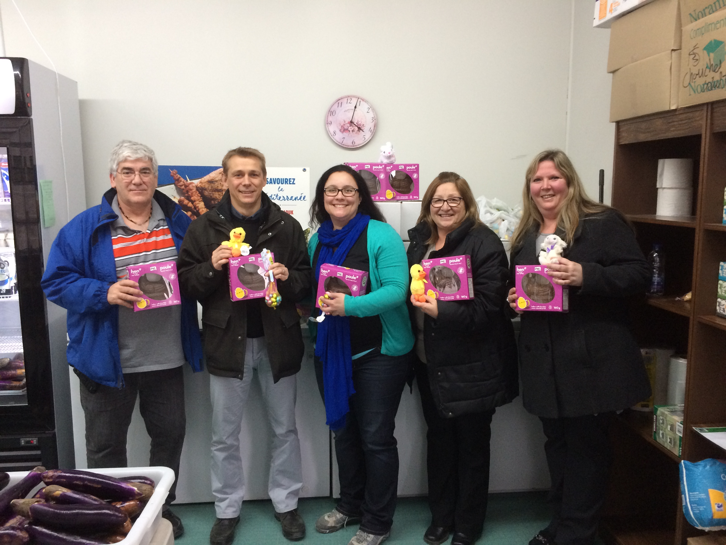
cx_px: 363
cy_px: 272
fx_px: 608
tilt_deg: -9.7
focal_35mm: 29
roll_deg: +1.7
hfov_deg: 61.7
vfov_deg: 48.2
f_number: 2.2
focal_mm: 4.15
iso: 160
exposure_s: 1/30
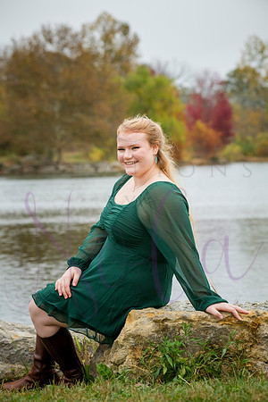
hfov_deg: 13.0
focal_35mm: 105
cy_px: 201
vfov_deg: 19.5
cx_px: 134
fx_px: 1172
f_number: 5.6
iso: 640
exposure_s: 1/400
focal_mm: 105
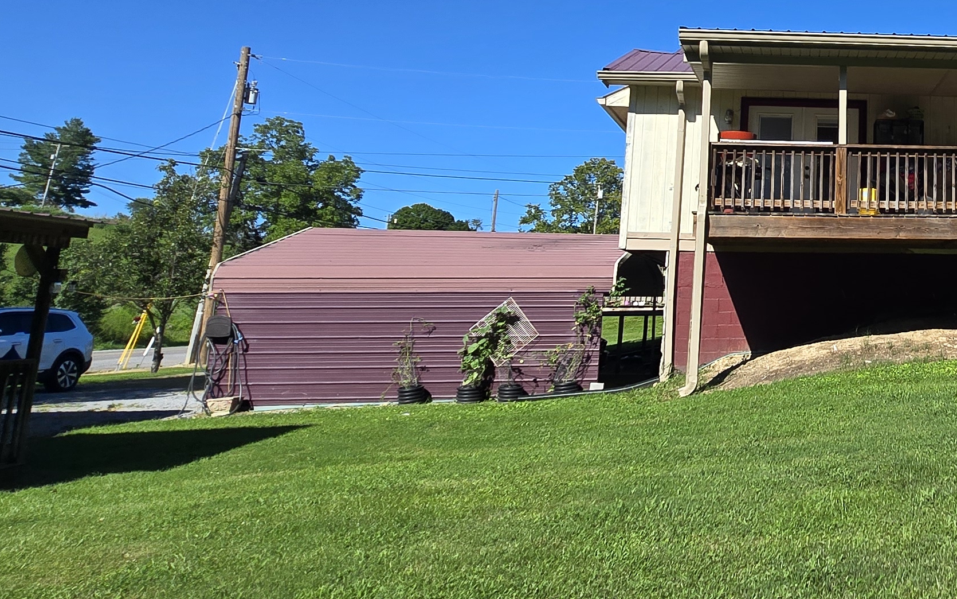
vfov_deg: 37.0
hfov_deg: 50.3
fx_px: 861
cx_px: 893
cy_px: 120
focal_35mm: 33
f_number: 2.2
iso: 50
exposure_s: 1/2128
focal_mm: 2.2
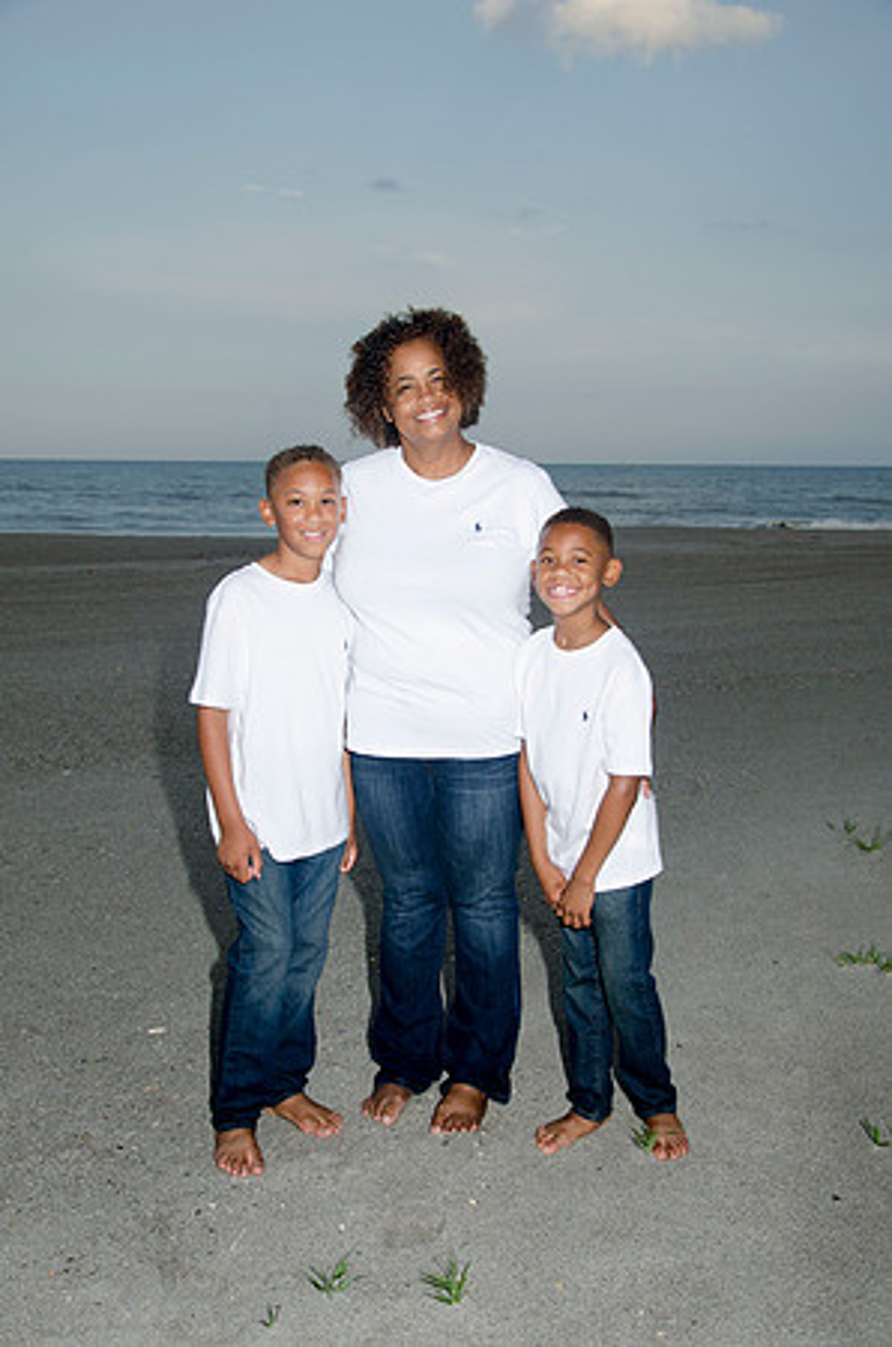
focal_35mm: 39
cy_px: 674
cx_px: 446
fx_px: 1456
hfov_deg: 34.1
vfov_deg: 49.6
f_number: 5.6
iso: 100
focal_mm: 26
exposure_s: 1/250
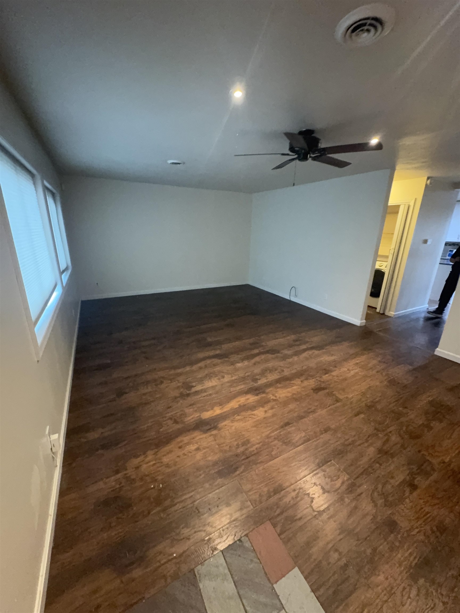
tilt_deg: -15.5
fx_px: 248
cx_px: 230
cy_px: 306
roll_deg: -0.2
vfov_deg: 102.1
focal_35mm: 14
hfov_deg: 85.7
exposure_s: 1/30
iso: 1000
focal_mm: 2.22
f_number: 2.2
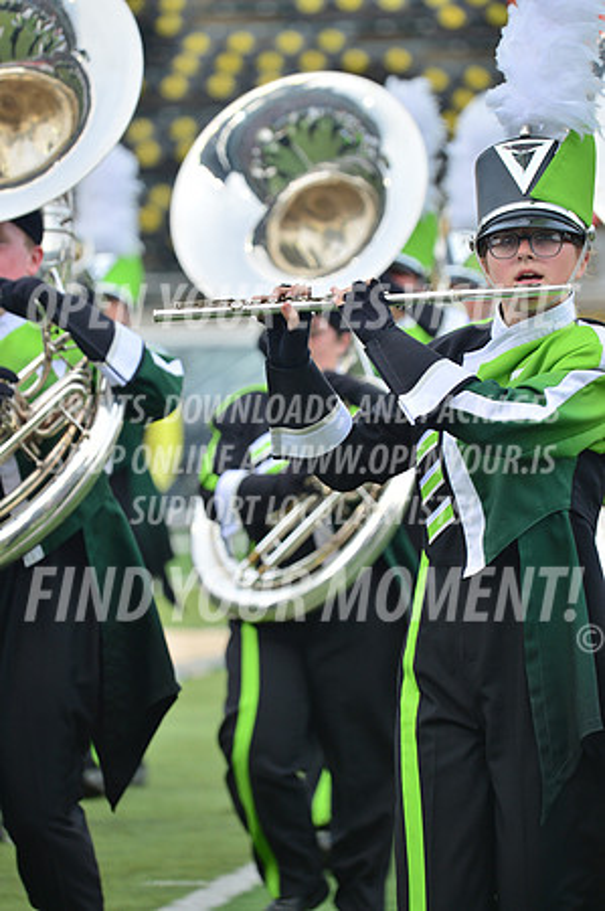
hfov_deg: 5.3
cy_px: 456
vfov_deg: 7.9
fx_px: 6569
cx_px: 302
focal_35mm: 260
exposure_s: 1/500
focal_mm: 260
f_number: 5.6
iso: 200
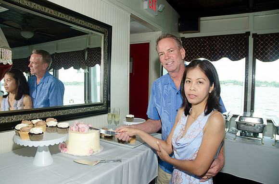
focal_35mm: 27
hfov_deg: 67.5
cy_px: 92
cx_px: 140
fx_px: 209
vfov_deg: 47.7
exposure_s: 1/125
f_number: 5.6
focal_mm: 18
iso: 200
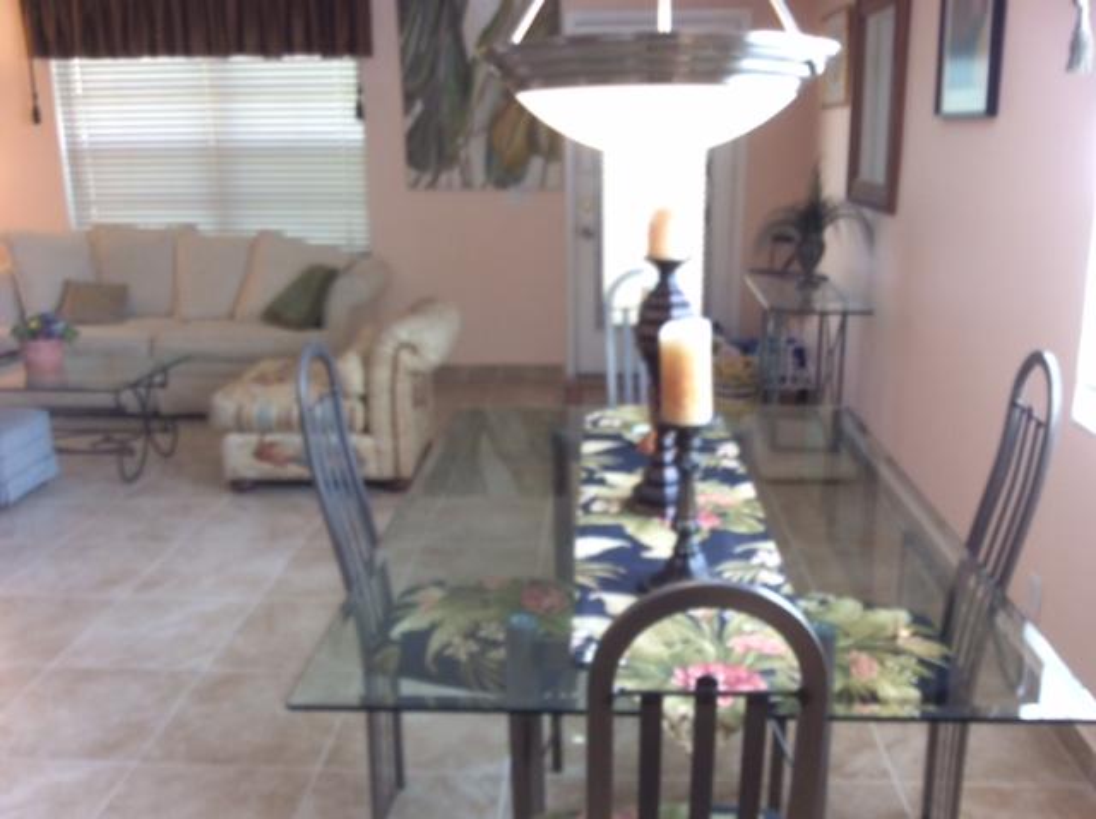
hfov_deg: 56.9
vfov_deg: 44.1
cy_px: 410
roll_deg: +0.9
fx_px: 1012
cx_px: 548
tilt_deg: -15.3
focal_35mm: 32
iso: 40
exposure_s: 1/30
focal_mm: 3.3
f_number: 2.4
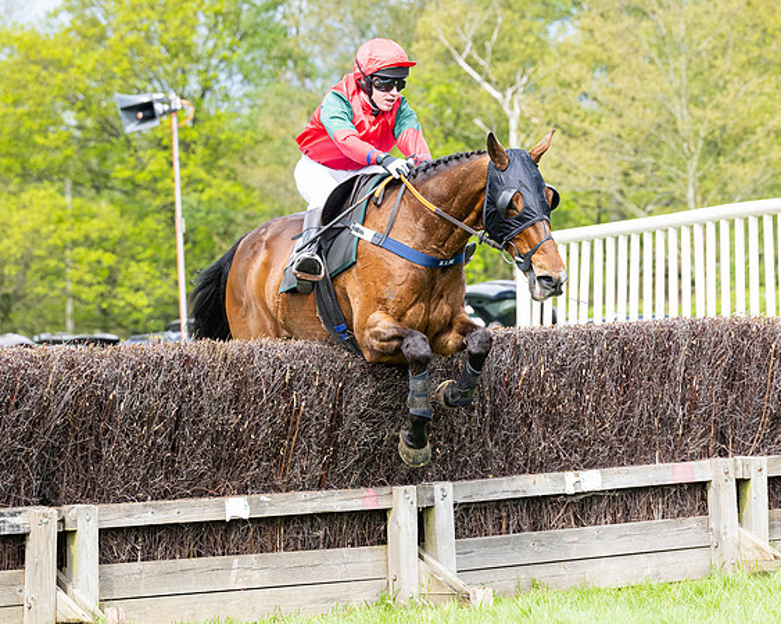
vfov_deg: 9.8
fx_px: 3648
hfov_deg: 12.2
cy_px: 281
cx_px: 374
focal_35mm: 158
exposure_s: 1/2000
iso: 640
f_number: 4
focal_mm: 98
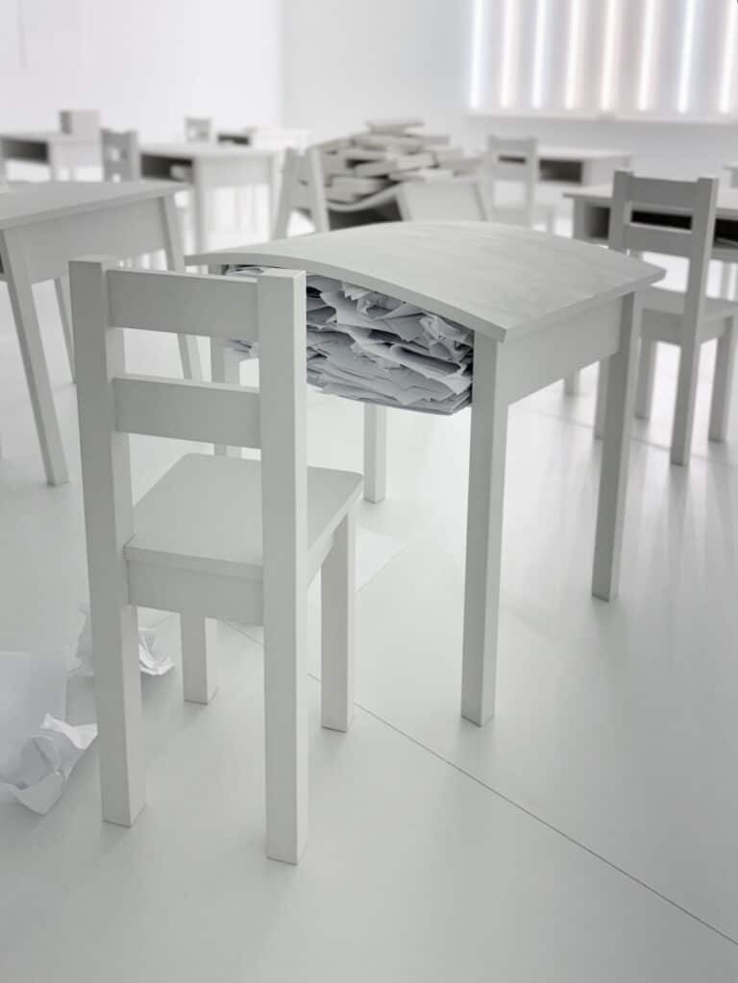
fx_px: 739
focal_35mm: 26
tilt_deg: -25.8
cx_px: 369
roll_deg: -0.6
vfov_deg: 67.3
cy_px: 492
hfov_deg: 53.1
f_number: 1.6
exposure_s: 1/232
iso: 100
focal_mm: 5.96
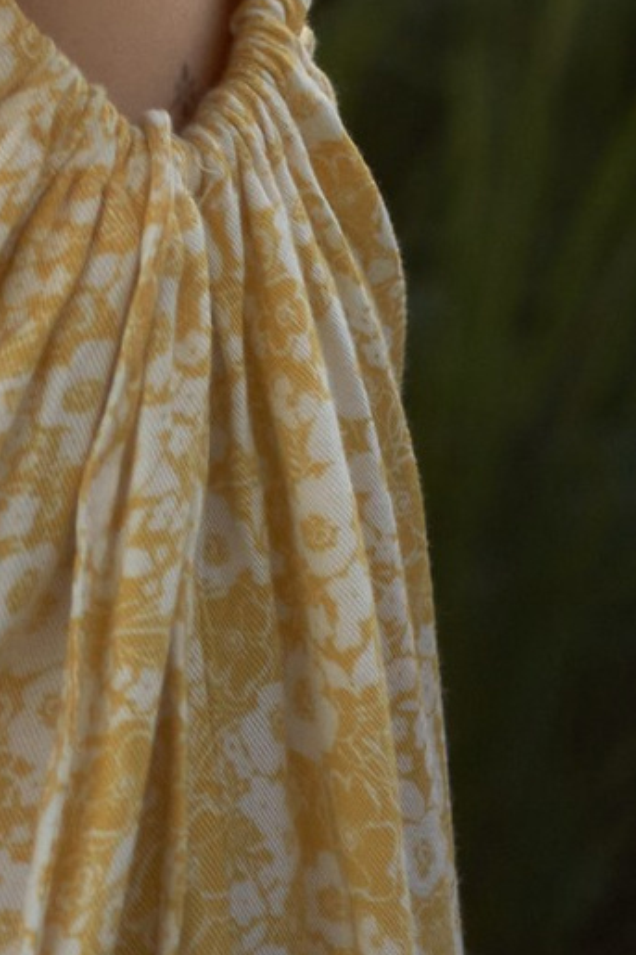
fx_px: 10871
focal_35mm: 410
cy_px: -2453
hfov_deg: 3.3
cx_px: -538
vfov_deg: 4.7
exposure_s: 1/1600
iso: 250
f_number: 2.5
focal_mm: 55
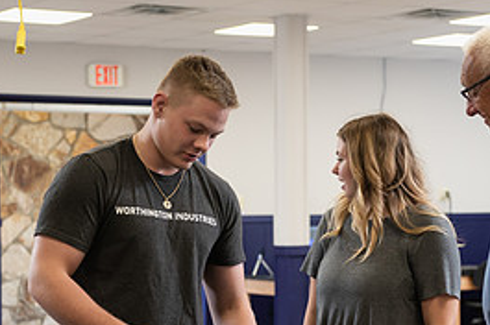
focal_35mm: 114
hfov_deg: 18.0
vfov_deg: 11.9
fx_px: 1550
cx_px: 198
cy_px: 259
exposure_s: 1/200
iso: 800
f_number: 3.5
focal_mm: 52
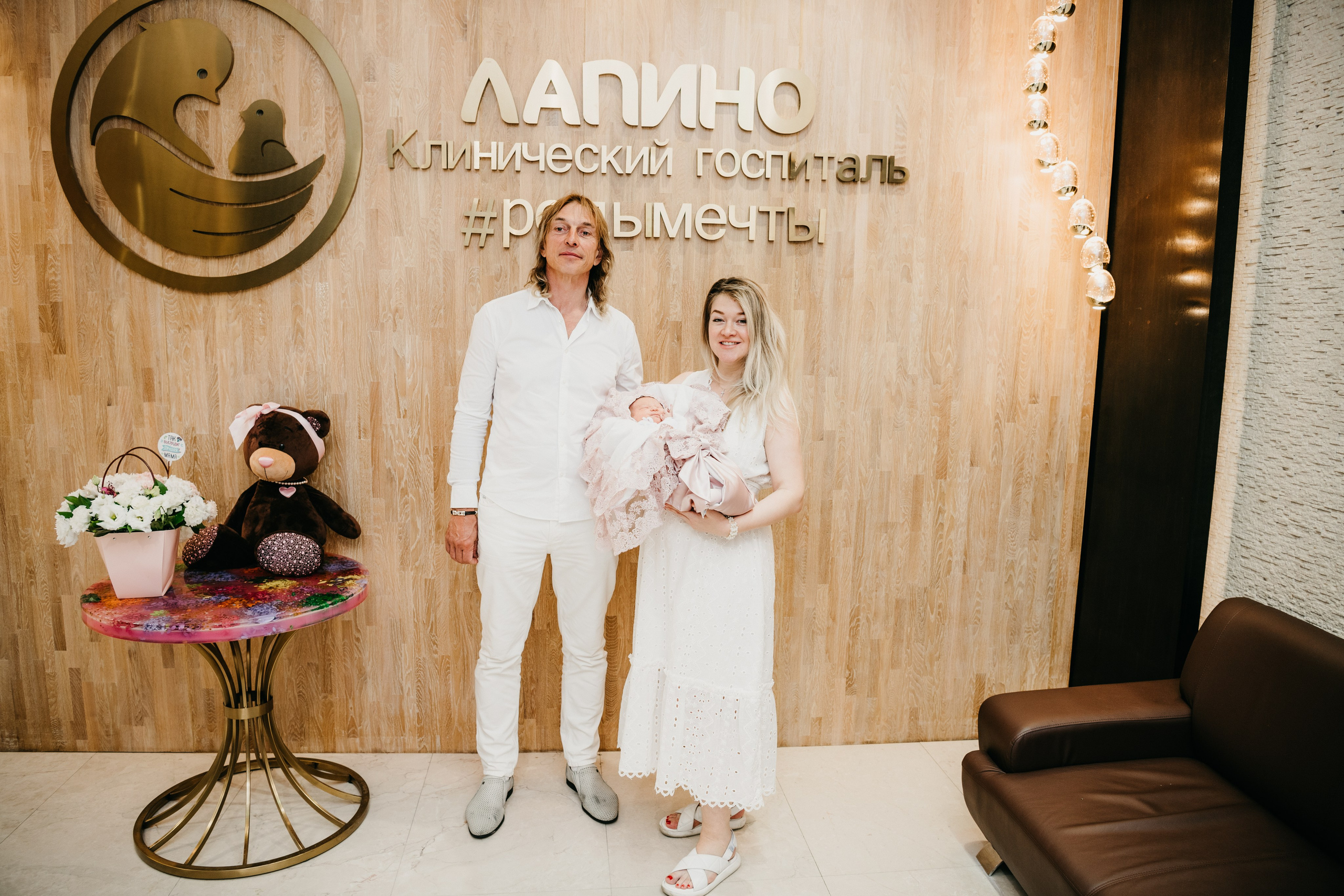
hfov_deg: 73.2
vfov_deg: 52.7
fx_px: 905
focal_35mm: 24
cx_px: 672
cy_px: 448
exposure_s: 1/160
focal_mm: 24
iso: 160
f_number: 3.2
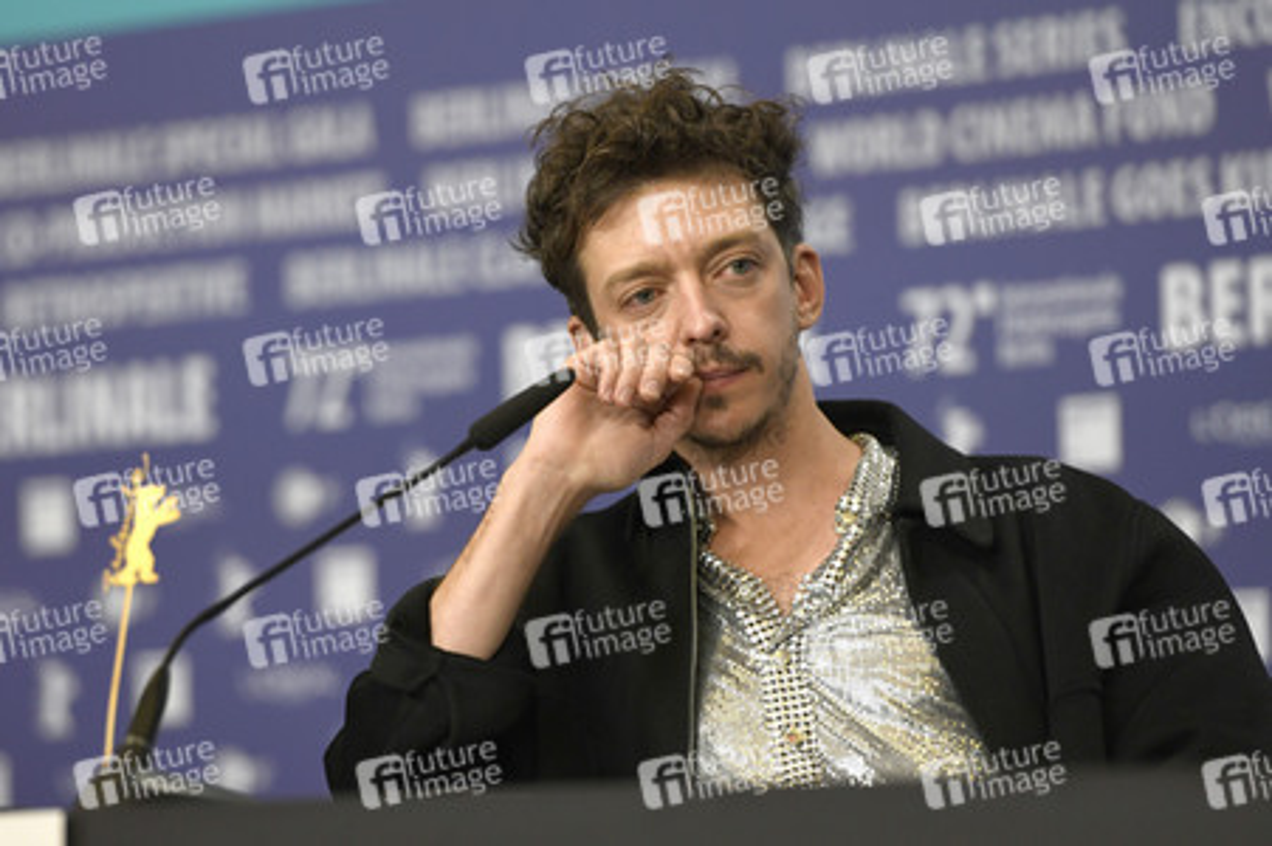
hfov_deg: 10.3
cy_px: 423
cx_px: 636
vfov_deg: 6.9
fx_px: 7061
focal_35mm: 200
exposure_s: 1/320
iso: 1250
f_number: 3.5
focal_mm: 200
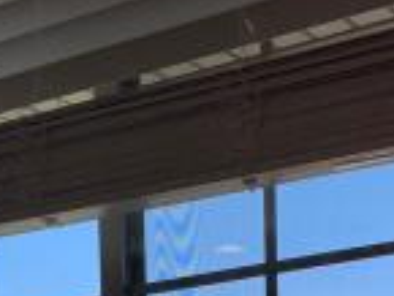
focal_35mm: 115
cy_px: 627
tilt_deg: -2.9
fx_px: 1310
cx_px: 111
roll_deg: +1.9
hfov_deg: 17.0
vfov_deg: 11.4
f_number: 1.8
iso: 25
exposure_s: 1/623
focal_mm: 4.25
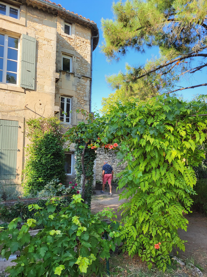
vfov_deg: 67.3
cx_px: 104
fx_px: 207
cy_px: 138
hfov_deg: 53.1
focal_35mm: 26
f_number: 1.8
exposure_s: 1/661
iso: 40
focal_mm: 5.4
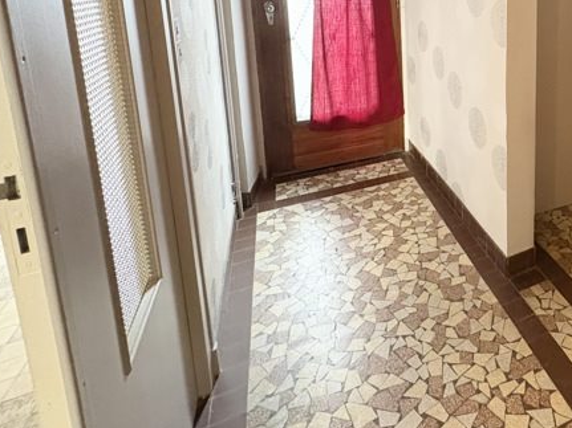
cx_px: 511
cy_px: 34
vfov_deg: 47.1
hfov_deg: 58.0
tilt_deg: -8.5
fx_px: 430
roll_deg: -0.6
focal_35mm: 26
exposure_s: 1/50
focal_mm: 2.22
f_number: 2.2
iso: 800
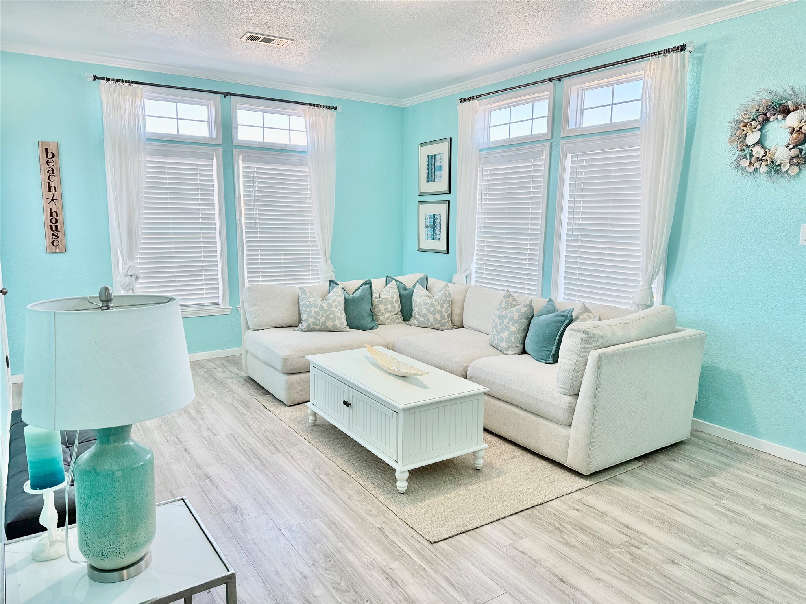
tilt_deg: -8.4
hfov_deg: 71.6
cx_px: 403
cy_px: 302
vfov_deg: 56.8
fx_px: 559
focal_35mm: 24
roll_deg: -0.5
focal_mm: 6.76
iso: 160
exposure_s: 1/120
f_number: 1.78
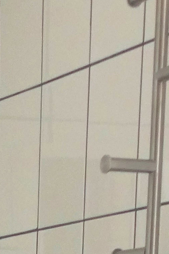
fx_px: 1683
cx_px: -261
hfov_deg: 5.5
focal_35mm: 239
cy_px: 764
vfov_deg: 7.5
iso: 1600
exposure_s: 1/8
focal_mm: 12.12
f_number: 3
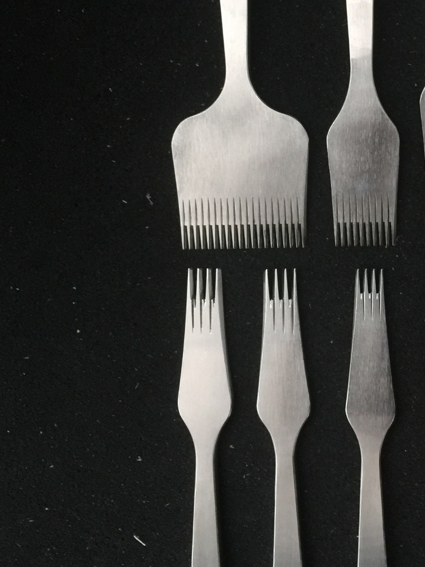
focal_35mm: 54
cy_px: 168
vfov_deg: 35.0
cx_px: 379
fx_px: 884
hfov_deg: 26.2
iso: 125
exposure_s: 1/10
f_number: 2.2
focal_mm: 4.15
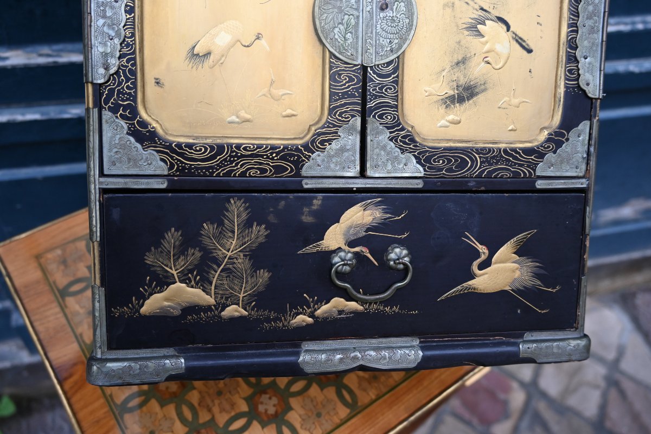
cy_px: 217
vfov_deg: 40.8
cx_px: 326
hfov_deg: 58.3
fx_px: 583
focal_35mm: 32
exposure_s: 1/250
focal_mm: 21.5
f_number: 4
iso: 400
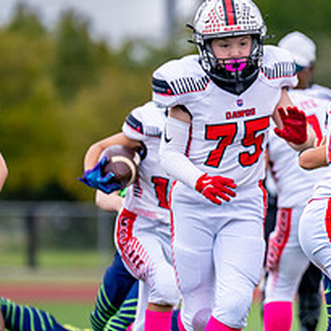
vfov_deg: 2.4
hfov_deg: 2.4
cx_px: 323
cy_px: 168
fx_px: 7919
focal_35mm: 732
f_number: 2.8
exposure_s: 1/2500
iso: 320
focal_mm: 200
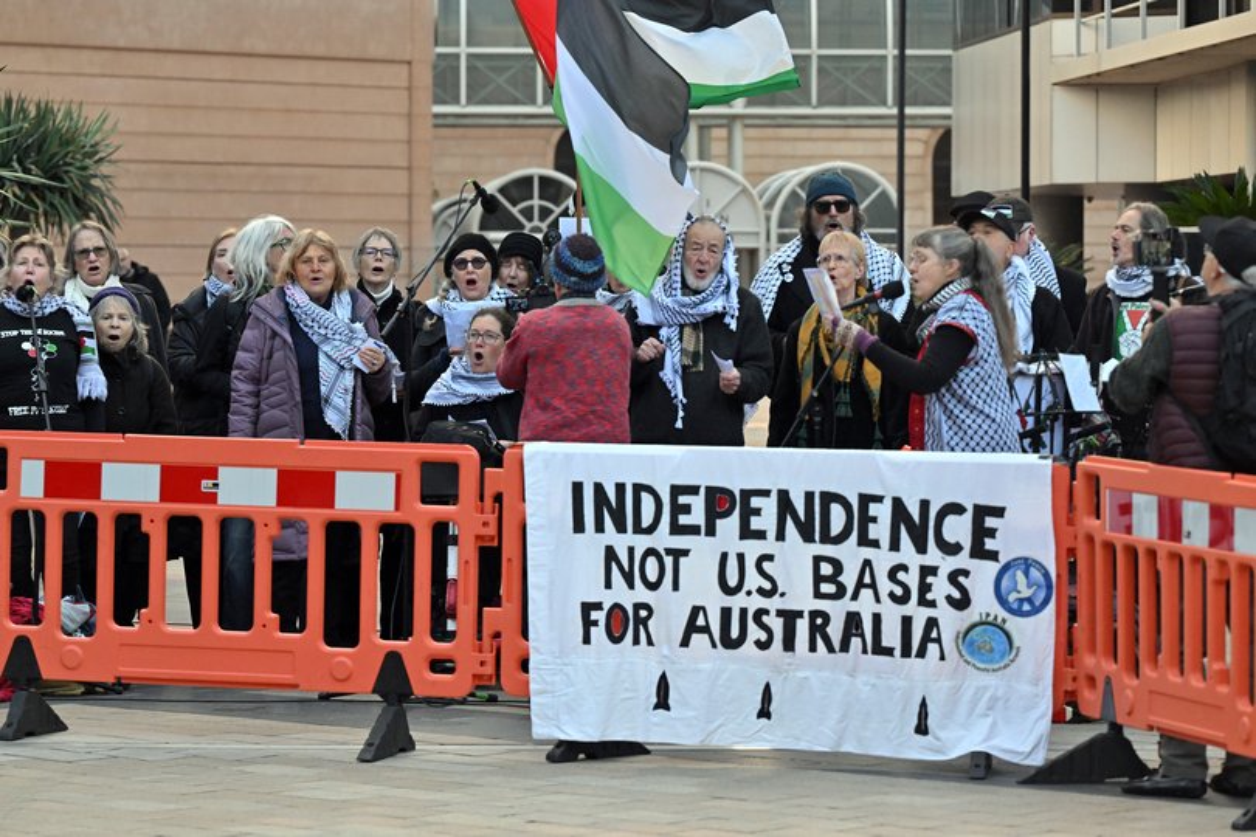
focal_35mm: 155
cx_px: 628
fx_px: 5407
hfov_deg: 13.2
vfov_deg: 8.9
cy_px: 418
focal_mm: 155
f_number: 5.6
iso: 4000
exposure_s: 1/2000
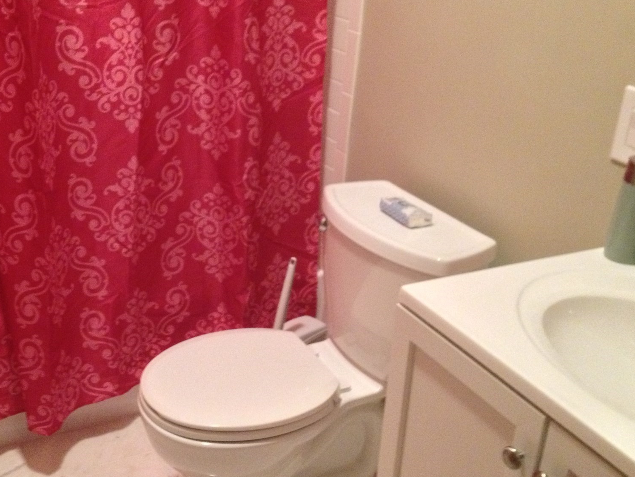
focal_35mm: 48
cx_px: 236
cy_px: 264
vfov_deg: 30.2
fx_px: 881
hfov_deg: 39.4
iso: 500
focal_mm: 4.28
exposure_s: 1/15
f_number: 2.4
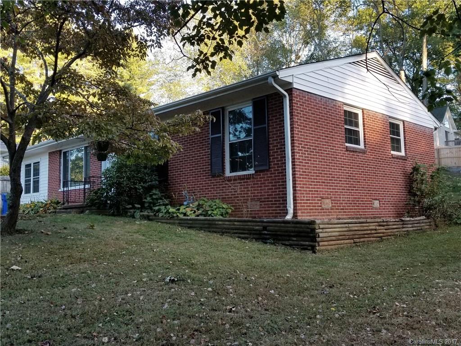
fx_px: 346
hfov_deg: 67.3
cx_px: 230
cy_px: 173
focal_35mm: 26
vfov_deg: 53.1
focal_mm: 4.25
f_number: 1.7
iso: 50
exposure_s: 1/184
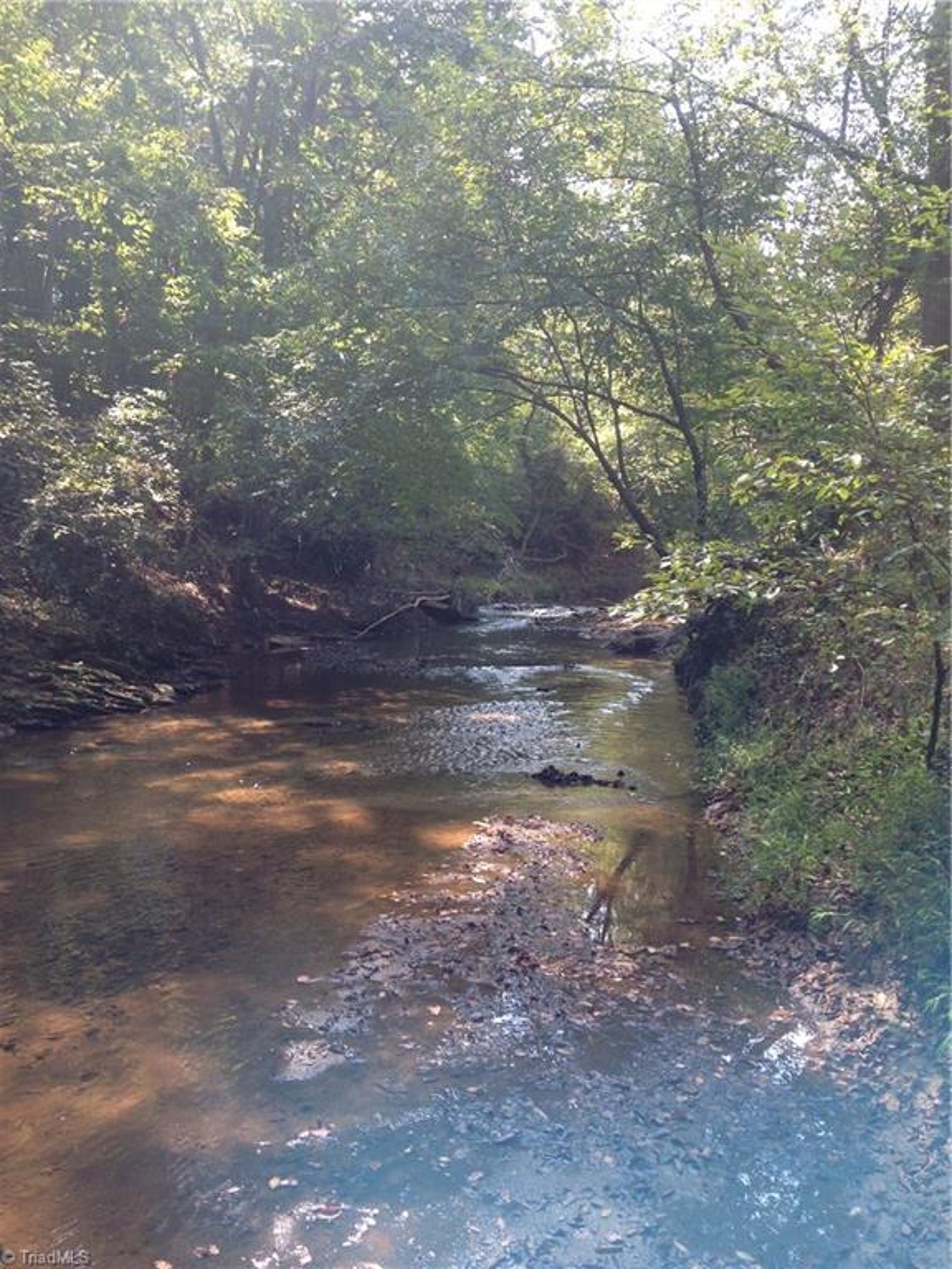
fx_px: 1210
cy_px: 634
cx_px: 476
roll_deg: +0.3
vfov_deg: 55.4
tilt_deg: -3.2
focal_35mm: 33
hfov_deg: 42.9
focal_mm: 4.12
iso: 50
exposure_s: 1/120
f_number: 2.4
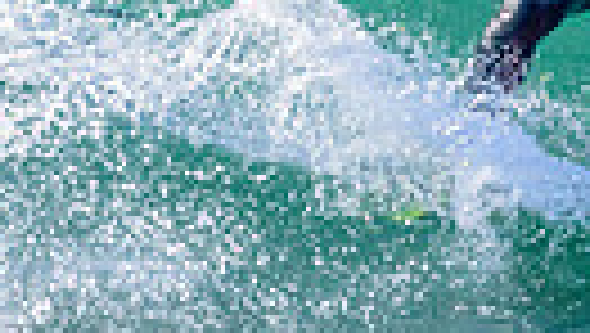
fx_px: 58053
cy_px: -214
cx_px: 739
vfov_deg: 0.3
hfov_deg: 0.6
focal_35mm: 3707
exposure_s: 1/2000
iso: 2500
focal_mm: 800
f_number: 11
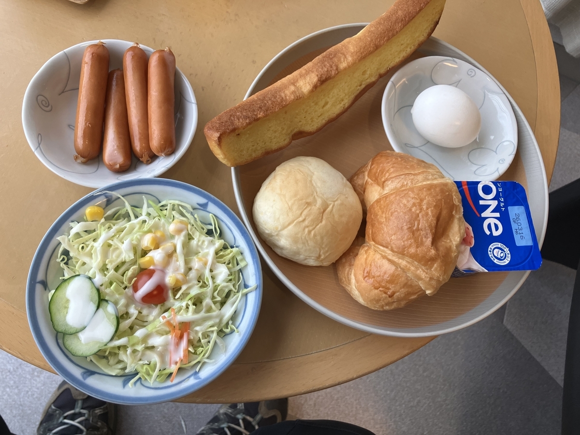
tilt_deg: -70.2
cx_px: 290
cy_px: 218
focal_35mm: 28
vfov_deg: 49.7
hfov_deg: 63.4
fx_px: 469
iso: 80
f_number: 1.8
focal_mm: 3.99
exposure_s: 1/120
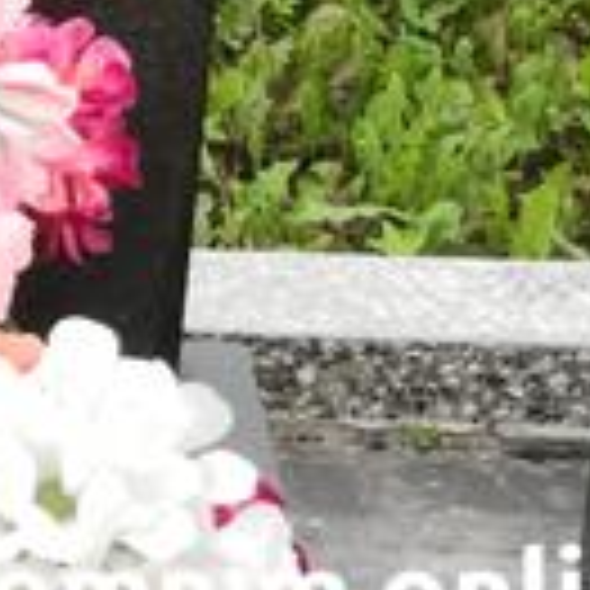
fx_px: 3201
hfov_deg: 10.2
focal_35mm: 166
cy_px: -604
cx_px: -279
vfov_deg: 9.8
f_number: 1.6
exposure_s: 1/792
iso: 50
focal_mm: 3.95
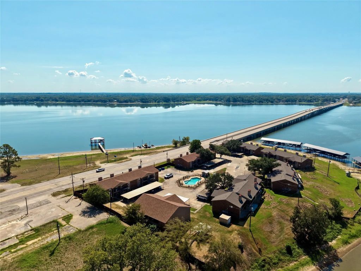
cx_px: 180
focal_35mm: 24
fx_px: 250
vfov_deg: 56.8
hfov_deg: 71.6
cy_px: 136
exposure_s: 1/8000
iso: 160
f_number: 1.8
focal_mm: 8.67
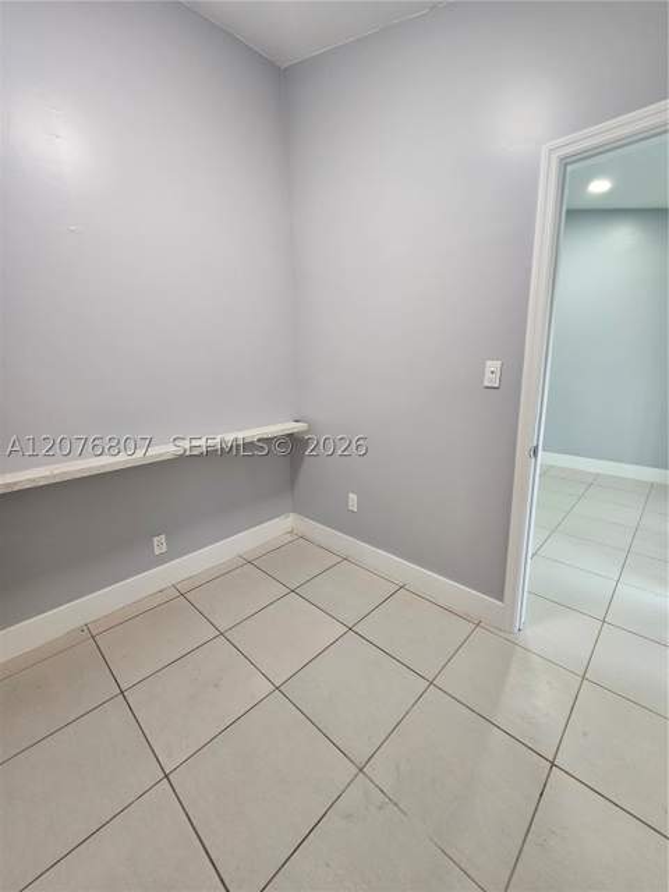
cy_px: 446
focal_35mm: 13
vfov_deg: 106.2
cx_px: 334
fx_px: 335
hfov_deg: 89.9
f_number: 2.2
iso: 160
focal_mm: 2.2
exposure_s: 1/60
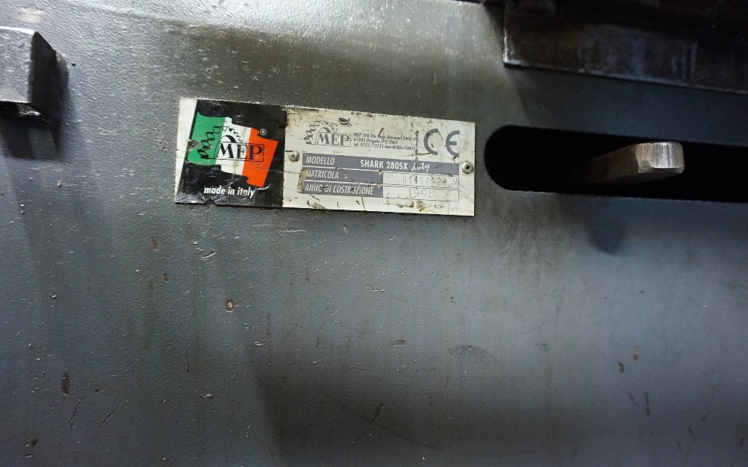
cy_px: 224
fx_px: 510
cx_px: 367
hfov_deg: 72.5
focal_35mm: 25
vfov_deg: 49.3
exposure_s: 1/20
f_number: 3.5
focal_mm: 16
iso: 3200
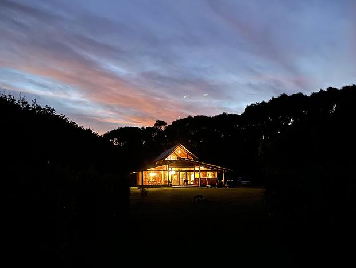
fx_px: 268
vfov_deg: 53.2
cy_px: 134
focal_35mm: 26
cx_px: 178
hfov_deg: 67.2
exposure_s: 1/4
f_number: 1.6
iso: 1000
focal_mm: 4.2
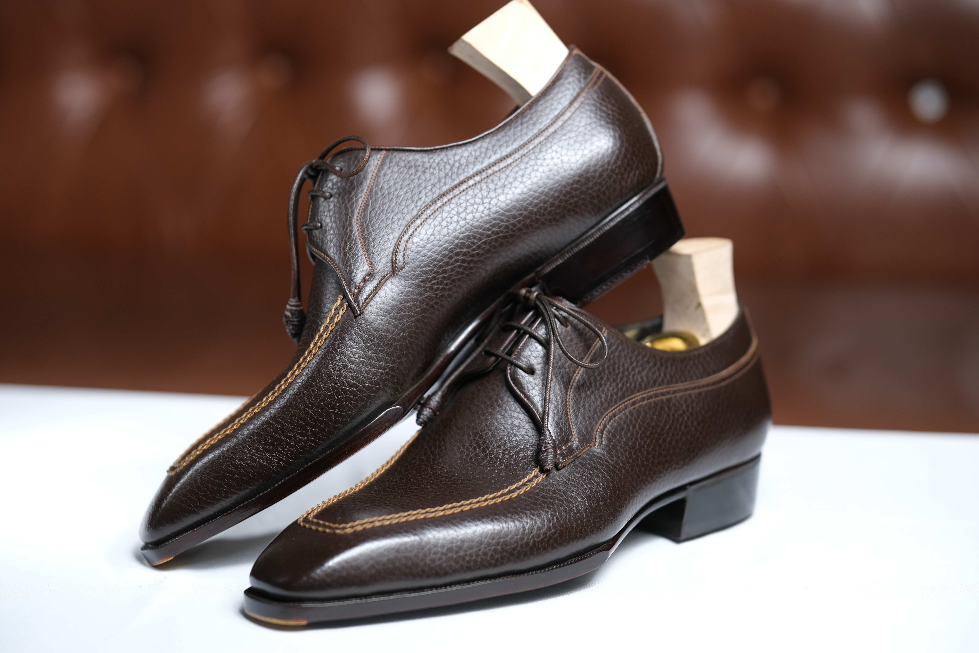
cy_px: 326
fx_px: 2284
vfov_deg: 16.3
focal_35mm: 84
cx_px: 490
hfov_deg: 24.2
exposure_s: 1/320
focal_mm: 56
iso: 400
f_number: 2
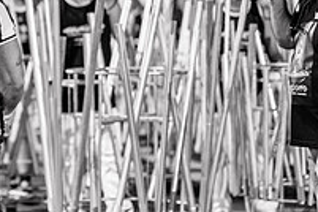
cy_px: 51
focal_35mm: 144
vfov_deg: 9.5
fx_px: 1272
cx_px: 47
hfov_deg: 14.1
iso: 2500
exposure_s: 1/320
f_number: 1.2
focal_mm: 50
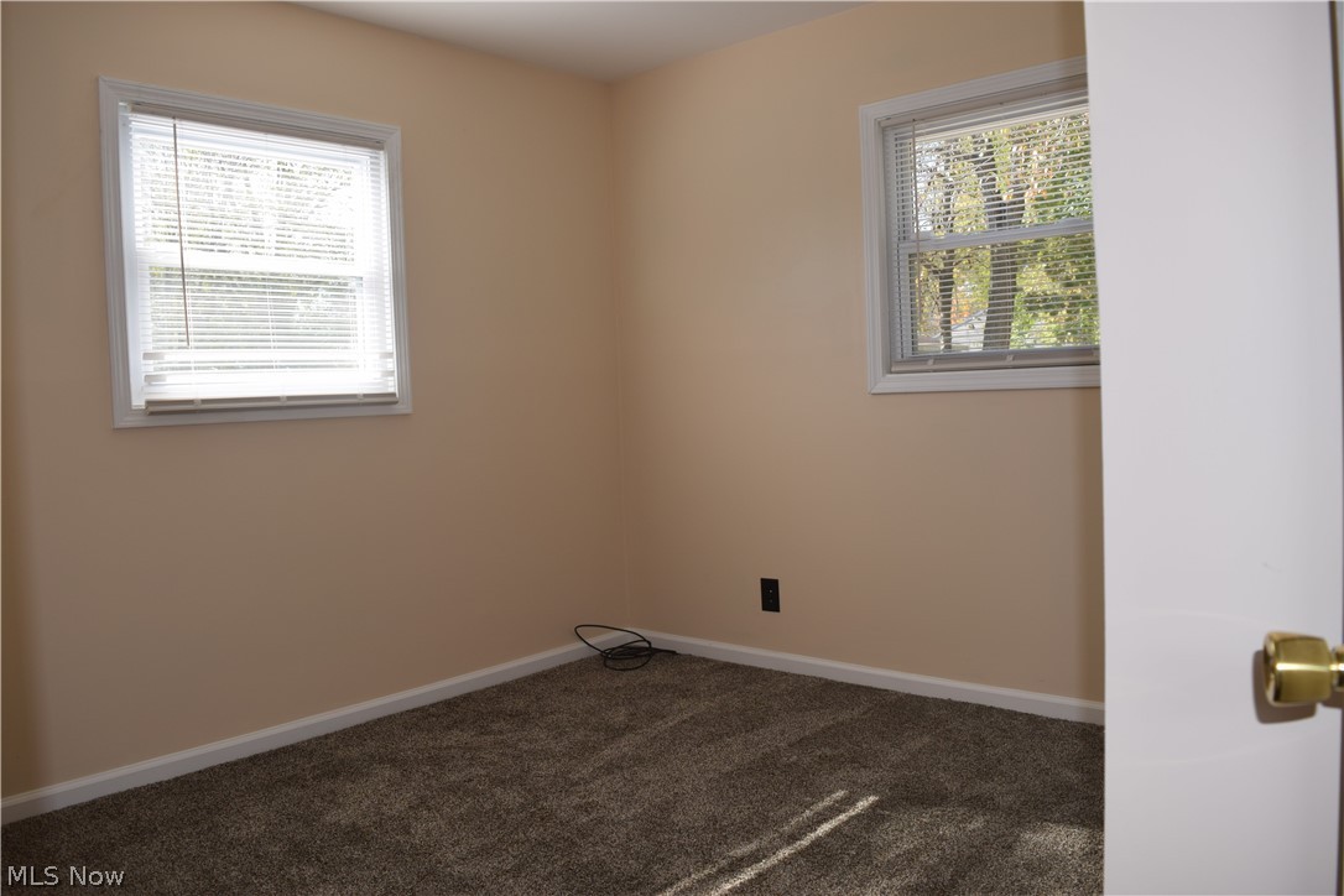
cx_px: 672
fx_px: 1008
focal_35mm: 27
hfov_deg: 67.4
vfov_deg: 47.9
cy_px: 448
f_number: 5.6
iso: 180
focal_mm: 18
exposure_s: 1/125
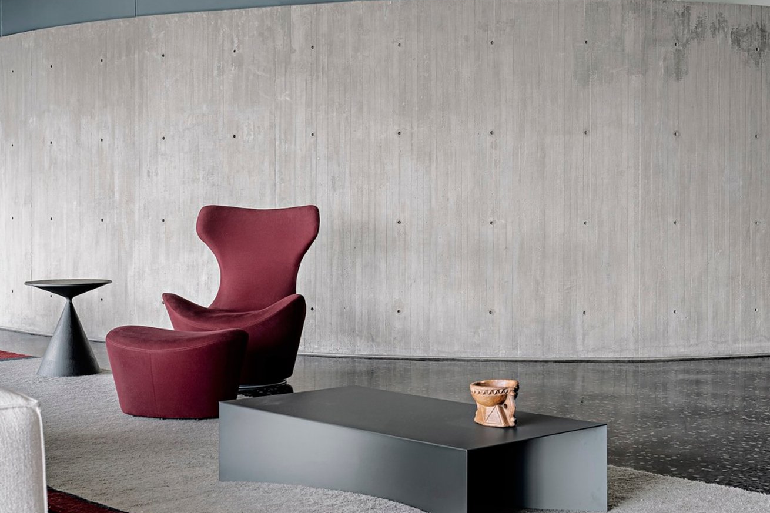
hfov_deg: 34.4
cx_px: 451
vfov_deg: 23.3
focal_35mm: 58
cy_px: 215
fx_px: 1240
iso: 100
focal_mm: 38
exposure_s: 3
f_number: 8
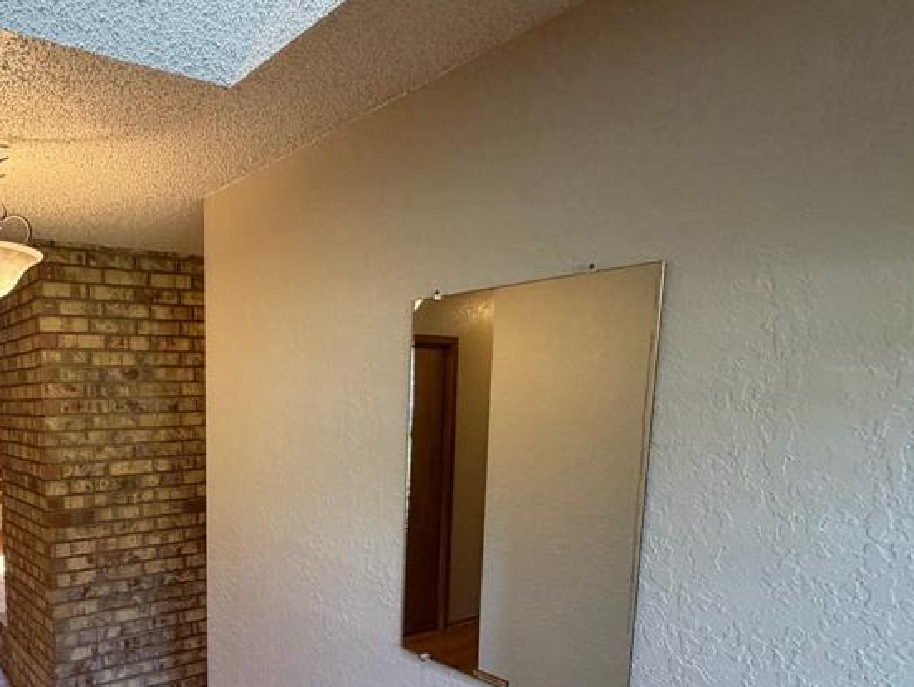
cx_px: 189
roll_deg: +2.0
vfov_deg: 51.4
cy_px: 493
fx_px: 687
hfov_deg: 61.9
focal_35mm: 26
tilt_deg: -7.7
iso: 320
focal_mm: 2.22
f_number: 2.2
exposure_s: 1/60
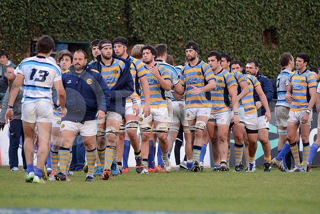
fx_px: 3734
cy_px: 107
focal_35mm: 420
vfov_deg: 3.3
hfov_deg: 4.9
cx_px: 160
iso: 1600
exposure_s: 1/640
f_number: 4
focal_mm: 420
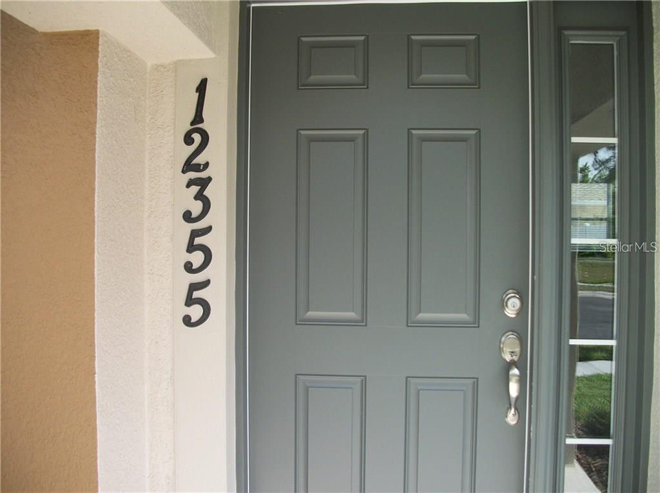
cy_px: 246
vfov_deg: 44.1
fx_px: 609
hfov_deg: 56.9
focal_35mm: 32
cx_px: 330
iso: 80
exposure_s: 1/320
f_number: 2.9
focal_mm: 5.7
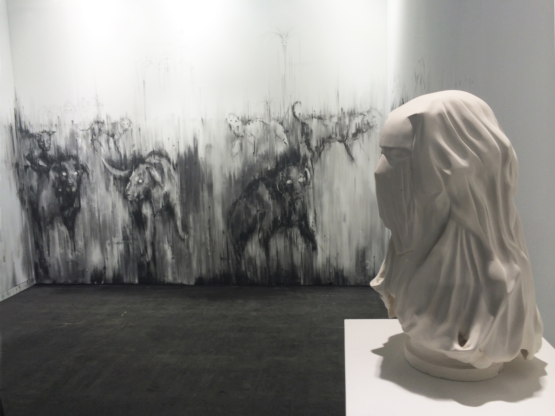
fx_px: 481
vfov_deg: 46.8
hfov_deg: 60.0
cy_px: 208
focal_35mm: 30
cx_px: 278
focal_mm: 4.12
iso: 50
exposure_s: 1/50
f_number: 2.2
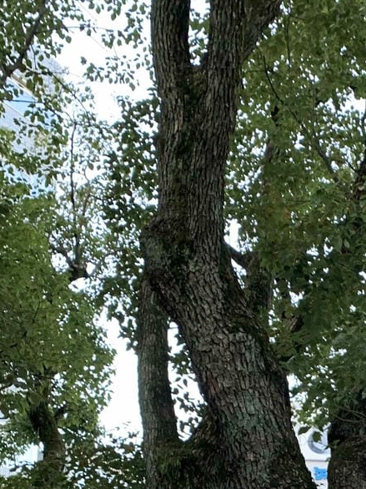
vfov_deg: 24.7
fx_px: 1002
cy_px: 592
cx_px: 358
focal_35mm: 71
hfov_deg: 20.1
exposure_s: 1/61
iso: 100
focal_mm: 4.25
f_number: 1.8
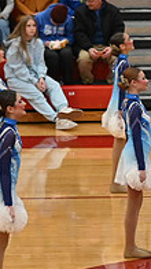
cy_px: 132
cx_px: 378
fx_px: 2317
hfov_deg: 3.7
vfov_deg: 6.6
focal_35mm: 325
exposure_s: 1/400
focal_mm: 70
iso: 6400
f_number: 4
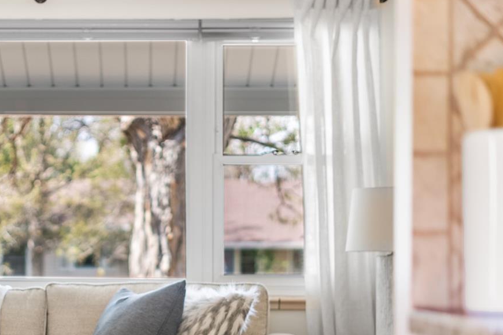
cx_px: 146
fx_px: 1285
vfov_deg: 14.8
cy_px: 275
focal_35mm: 92
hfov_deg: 22.0
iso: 200
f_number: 1.8
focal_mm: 50
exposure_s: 1/2000
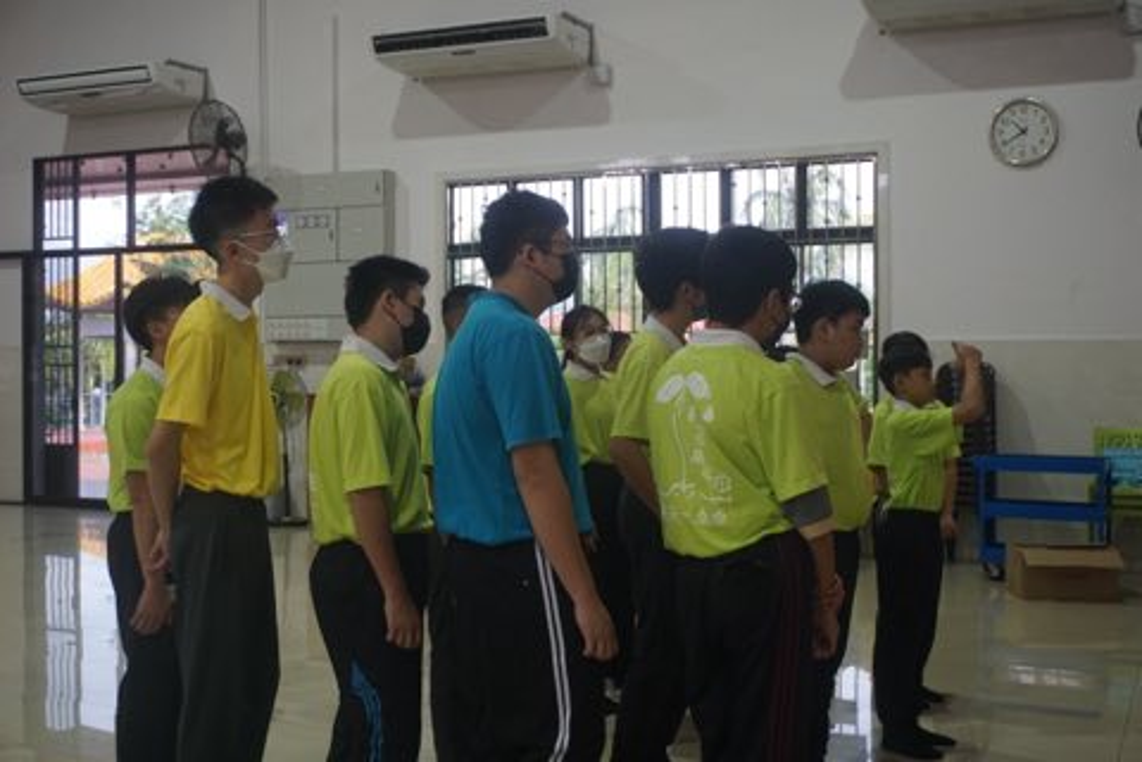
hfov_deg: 45.0
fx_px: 1380
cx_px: 571
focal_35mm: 44
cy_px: 381
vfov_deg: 30.8
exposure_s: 1/160
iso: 500
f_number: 4.5
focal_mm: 29
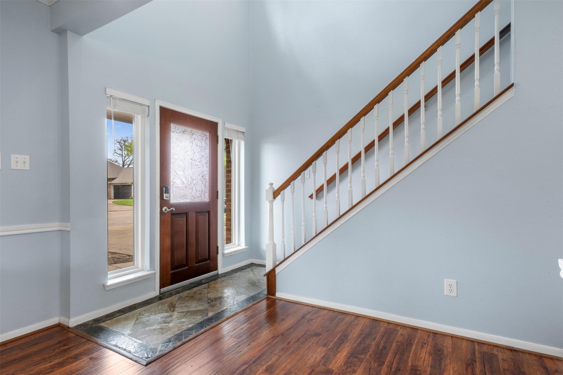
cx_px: 282
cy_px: 188
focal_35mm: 18
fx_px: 281
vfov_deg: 67.4
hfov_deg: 90.0
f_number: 9
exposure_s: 2.5
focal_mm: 18
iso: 250
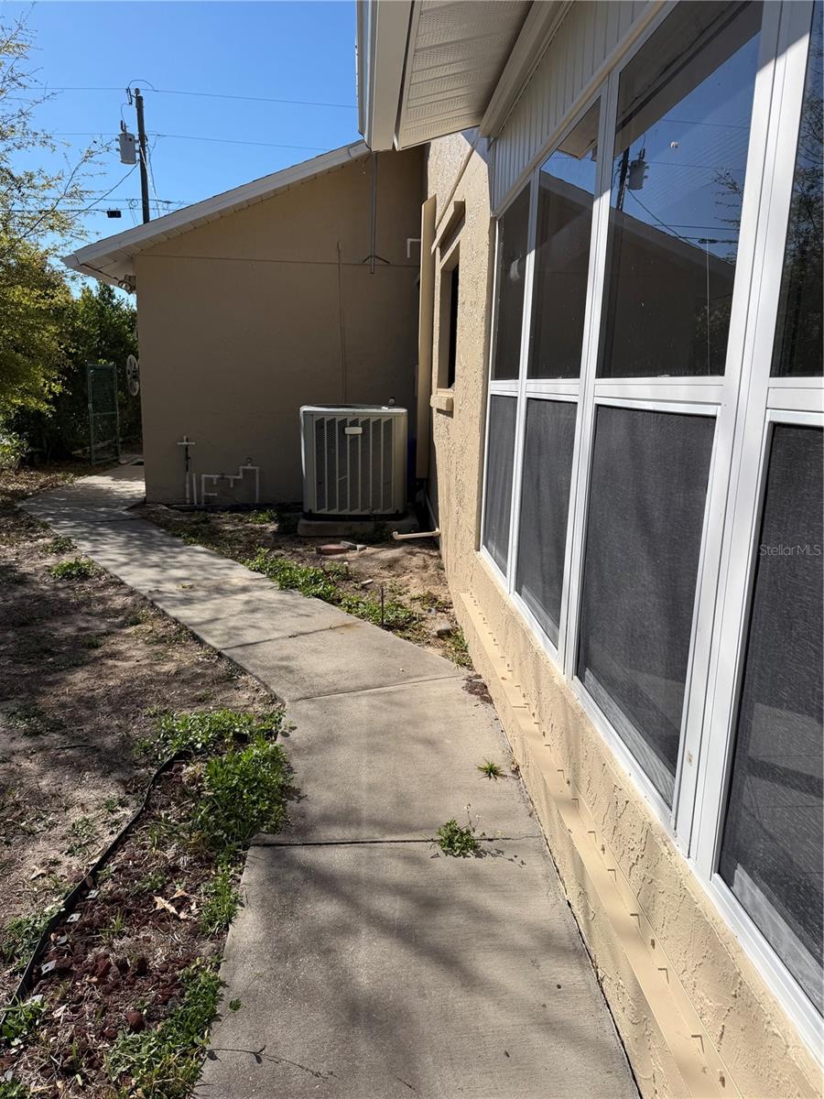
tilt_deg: -9.4
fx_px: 762
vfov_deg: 71.6
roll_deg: -3.1
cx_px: 412
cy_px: 550
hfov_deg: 56.8
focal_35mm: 24
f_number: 1.78
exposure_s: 1/6173
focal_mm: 6.76
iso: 80
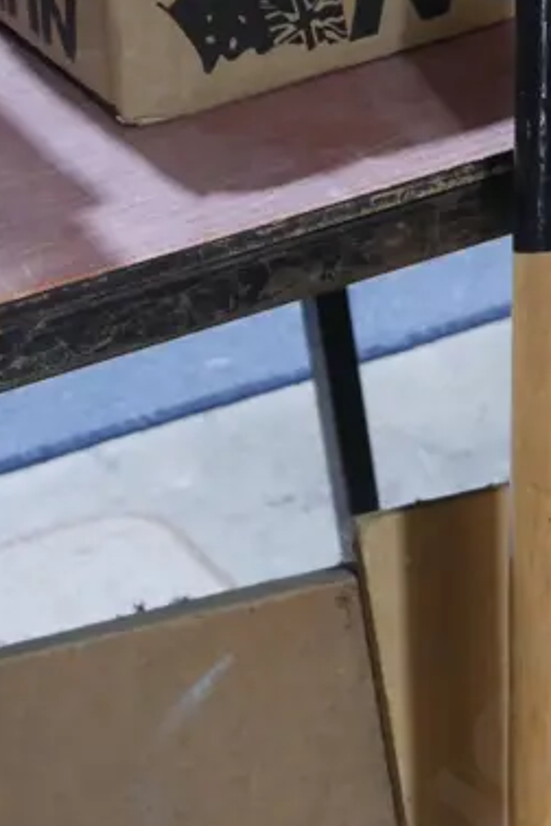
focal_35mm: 124
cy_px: 815
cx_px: 466
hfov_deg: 11.0
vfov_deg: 16.2
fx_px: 2847
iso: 1000
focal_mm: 22
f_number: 4.7
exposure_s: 1/60
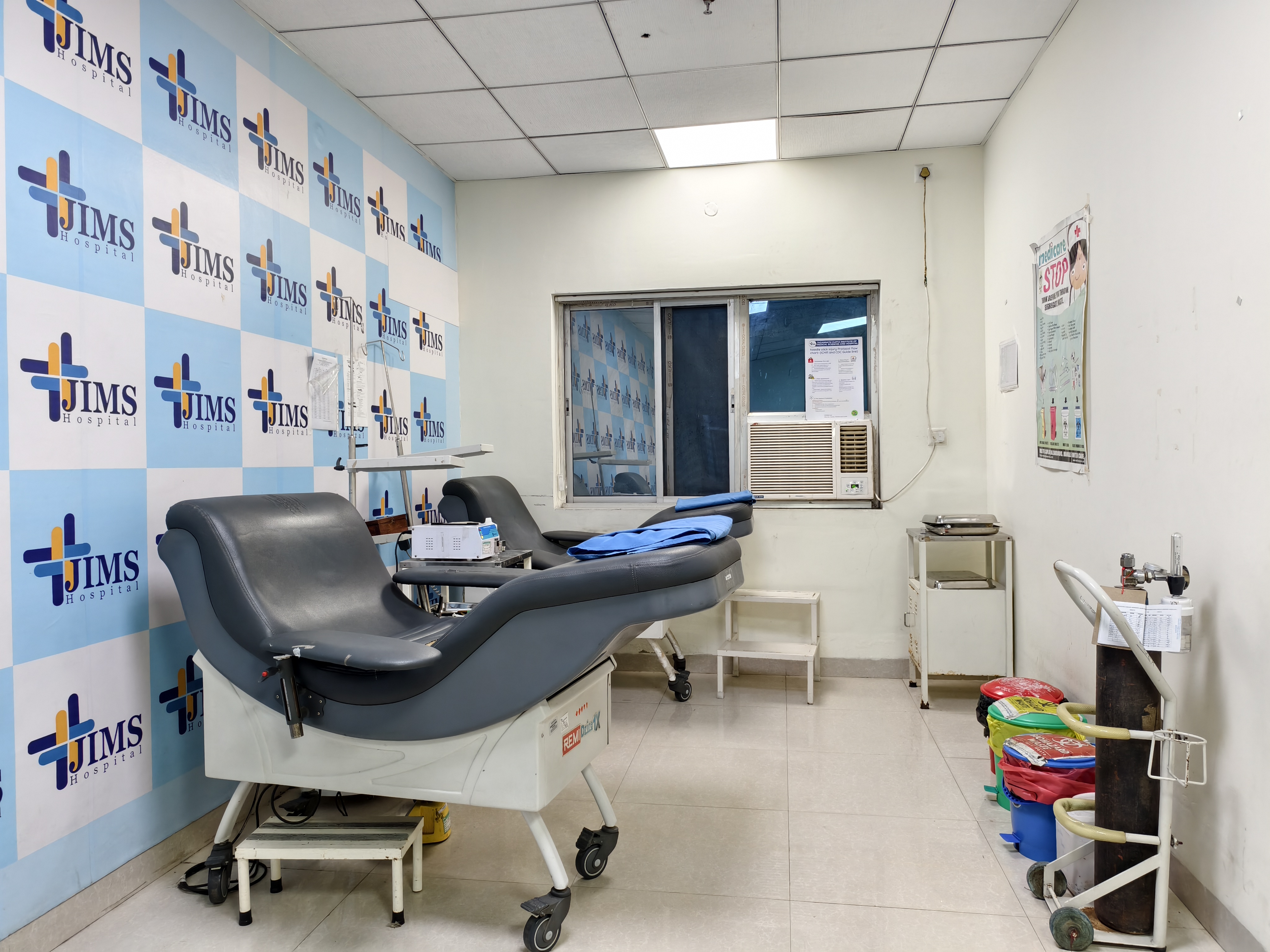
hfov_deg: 73.9
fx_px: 844
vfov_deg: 58.9
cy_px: 476
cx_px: 635
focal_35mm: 23
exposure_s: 1/100
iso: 658
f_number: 1.57
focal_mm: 5.6
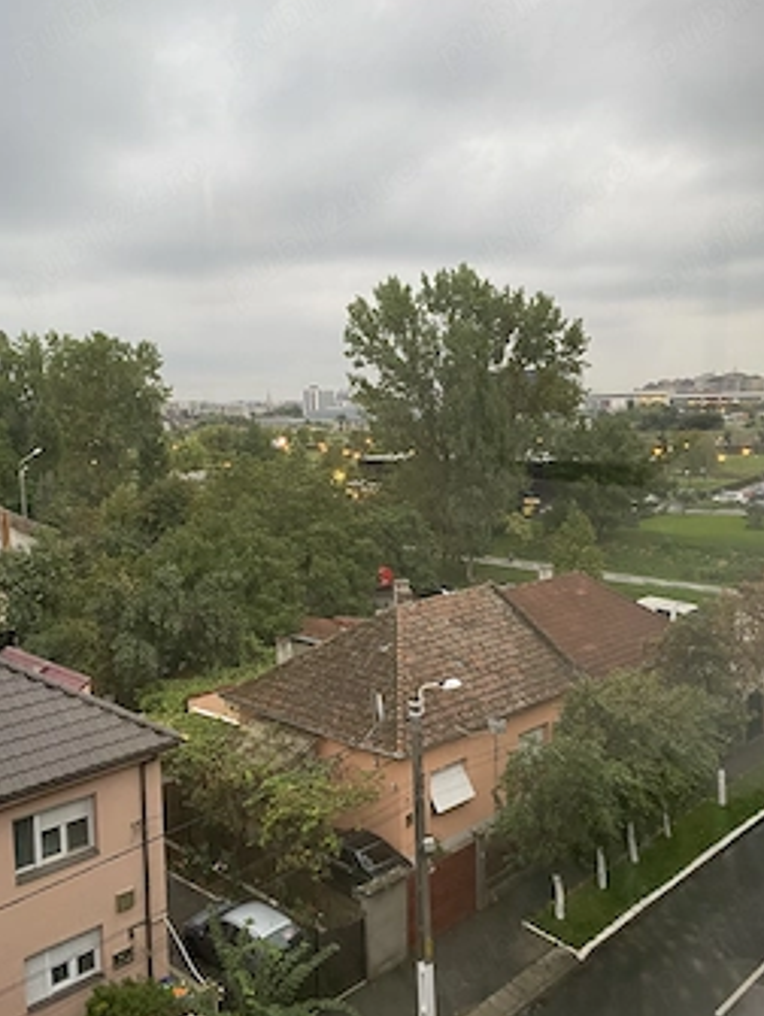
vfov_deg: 58.3
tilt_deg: -5.2
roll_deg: +1.5
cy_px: 510
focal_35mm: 31
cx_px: 427
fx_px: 911
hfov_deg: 45.4
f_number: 1.8
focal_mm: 4.25
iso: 320
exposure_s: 1/50
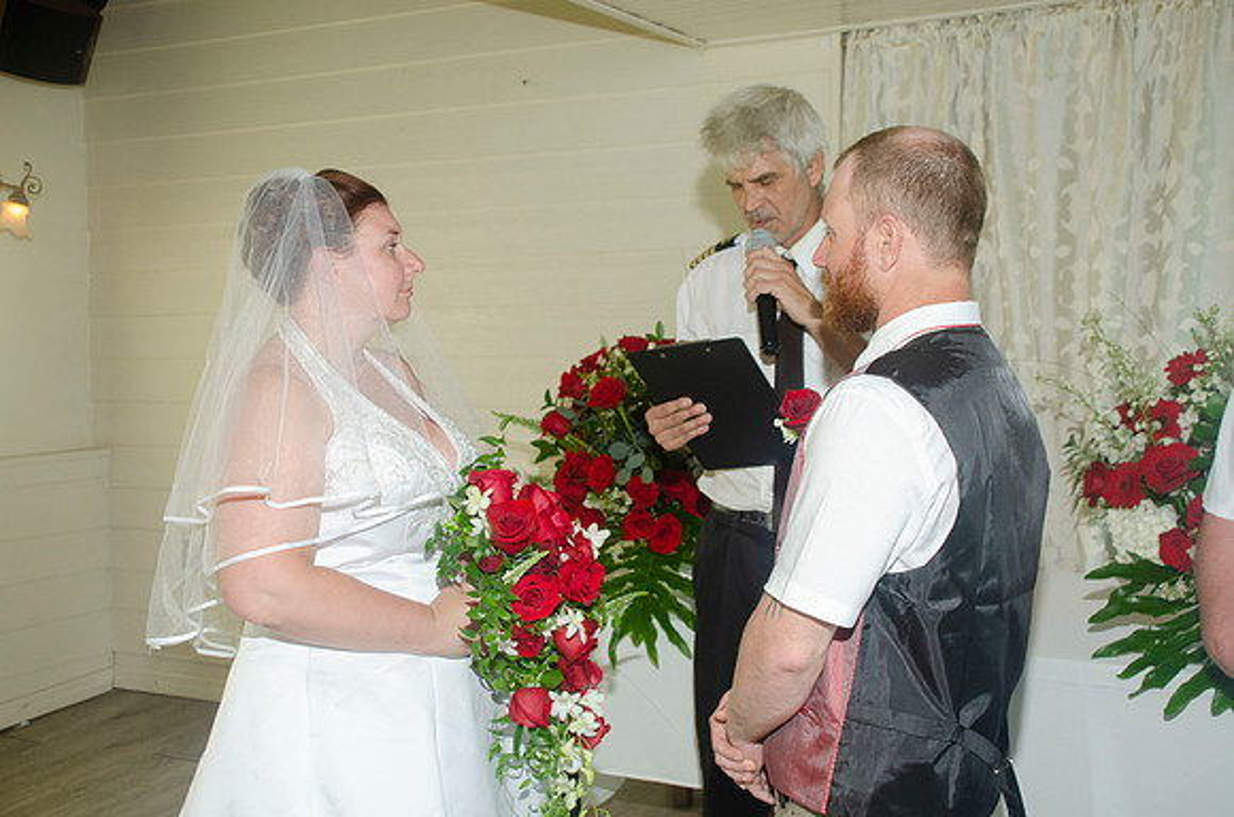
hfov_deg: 49.6
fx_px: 1334
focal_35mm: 39
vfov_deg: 34.1
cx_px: 617
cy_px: 408
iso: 400
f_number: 5.6
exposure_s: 1/80
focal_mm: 26
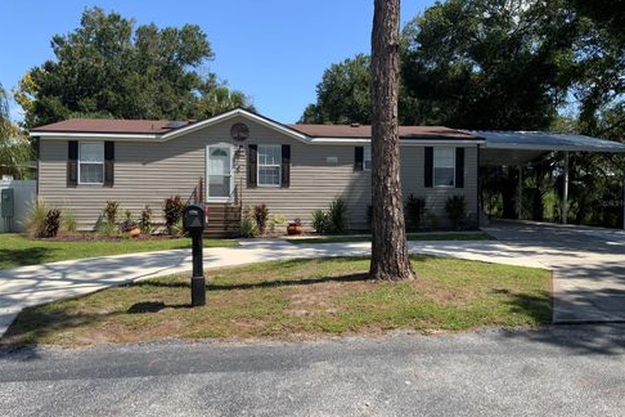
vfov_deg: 42.3
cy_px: 203
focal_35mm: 31
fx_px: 538
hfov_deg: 60.3
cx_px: 315
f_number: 1.8
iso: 16
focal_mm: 3
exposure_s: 1/1412
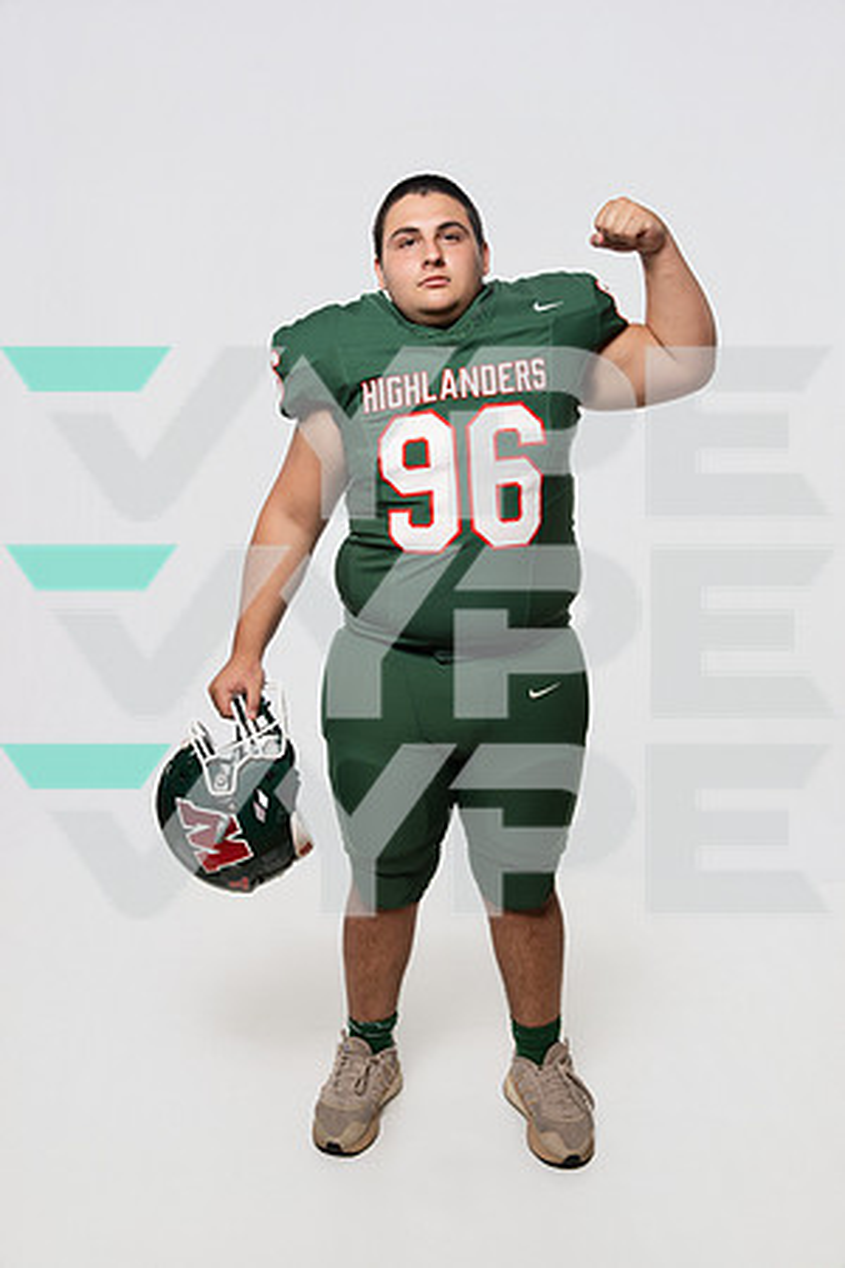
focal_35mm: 34
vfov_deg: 55.2
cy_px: 634
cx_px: 422
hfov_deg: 38.5
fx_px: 1211
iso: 500
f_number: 8
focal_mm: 34.4
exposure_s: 1/160
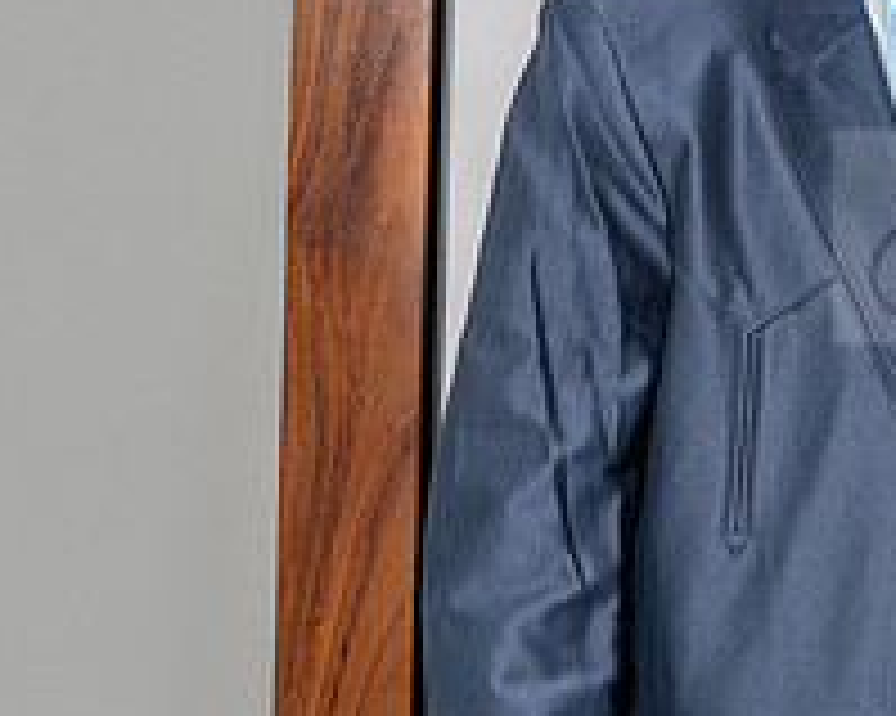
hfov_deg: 11.6
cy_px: 289
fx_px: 4347
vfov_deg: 9.4
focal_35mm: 164
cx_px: 1045
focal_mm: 50
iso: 640
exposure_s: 1/125
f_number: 5
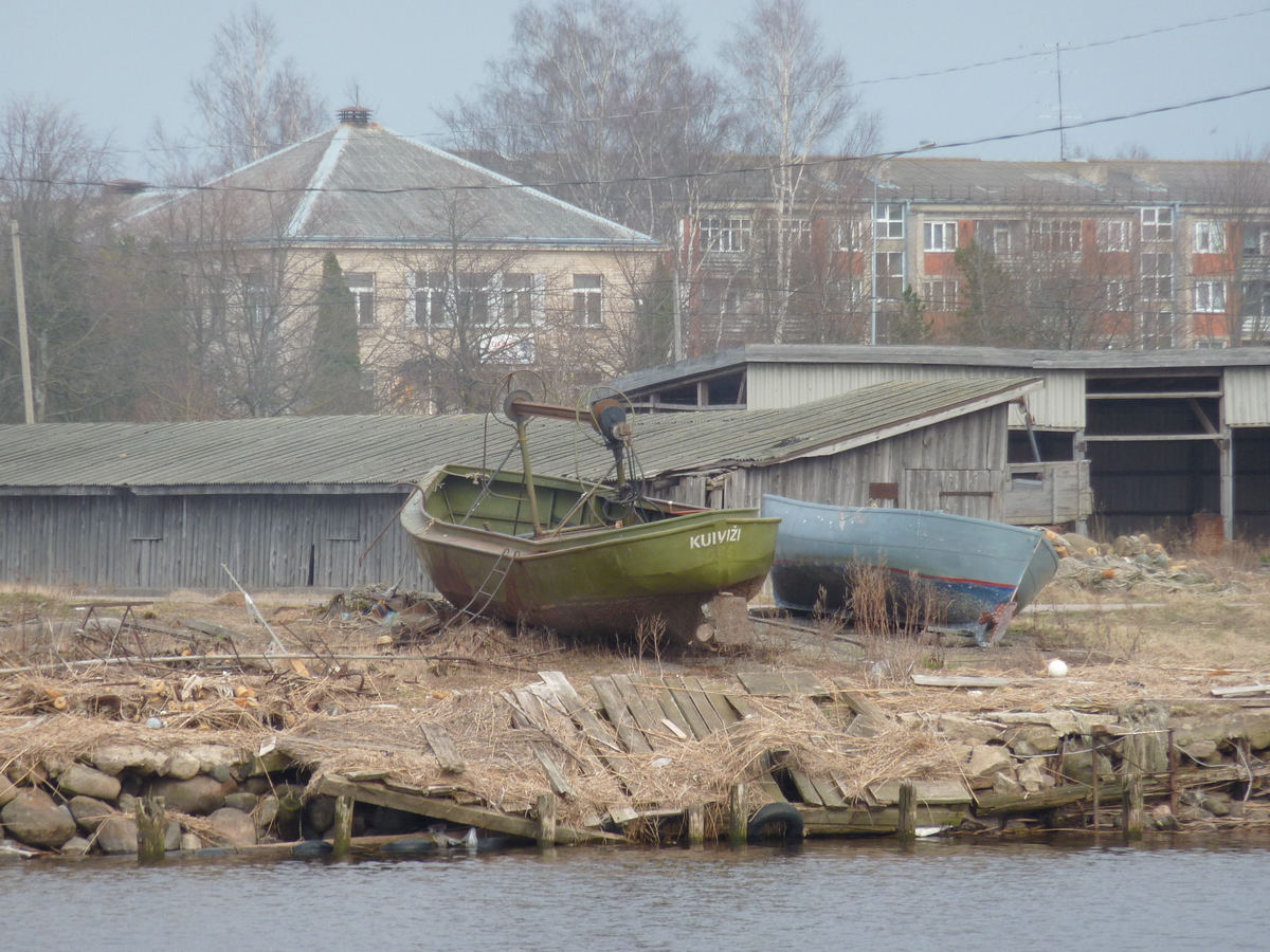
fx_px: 11006
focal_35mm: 300
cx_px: 635
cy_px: 476
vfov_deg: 5.0
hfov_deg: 6.6
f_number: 4.9
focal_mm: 49.2
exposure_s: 1/125
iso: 100
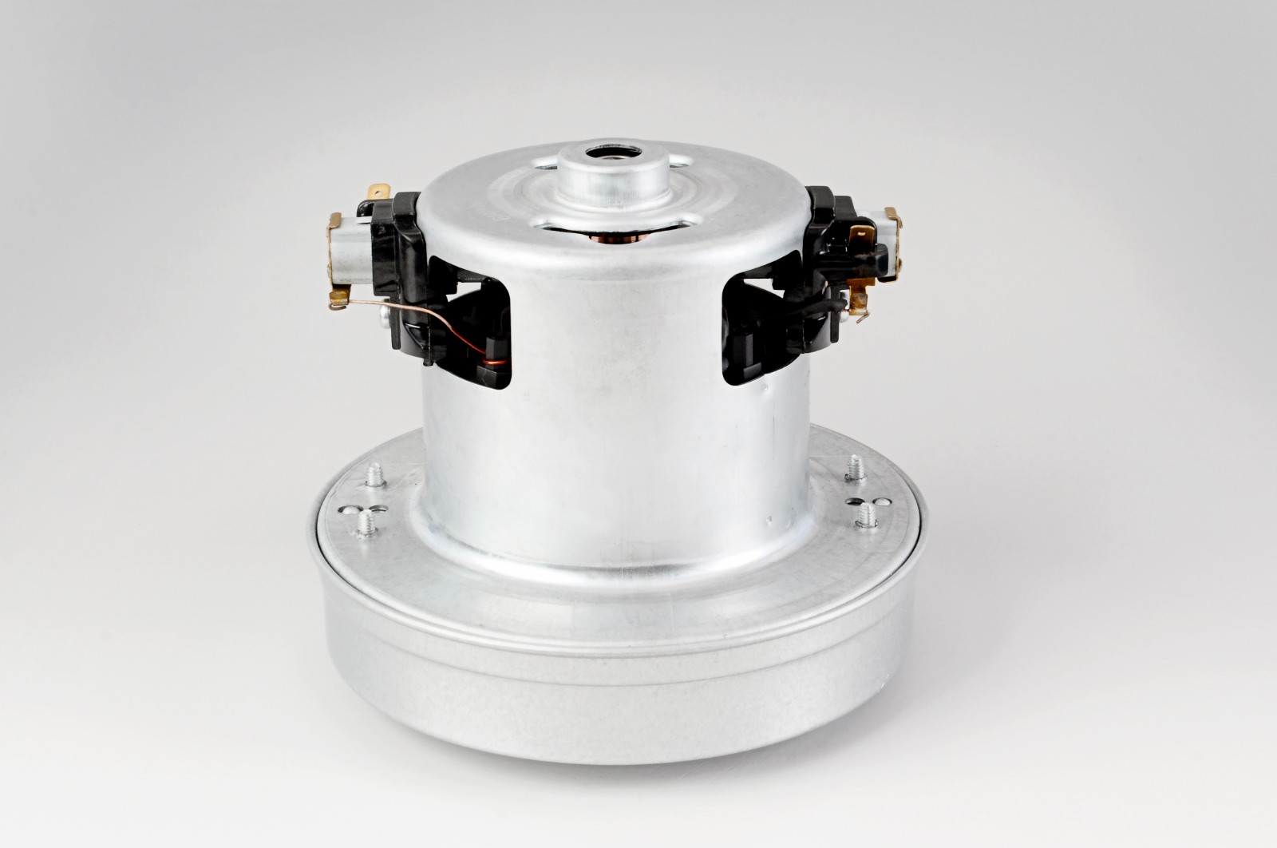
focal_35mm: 72
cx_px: 638
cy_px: 424
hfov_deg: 28.1
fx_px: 2550
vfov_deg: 18.9
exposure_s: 1/80
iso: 200
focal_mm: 48
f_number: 18
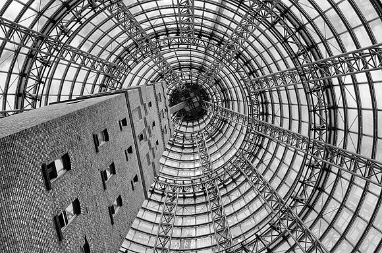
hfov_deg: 53.2
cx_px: 191
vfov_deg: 36.7
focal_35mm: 36
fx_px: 381
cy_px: 126
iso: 100
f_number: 5
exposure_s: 1/60
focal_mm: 24
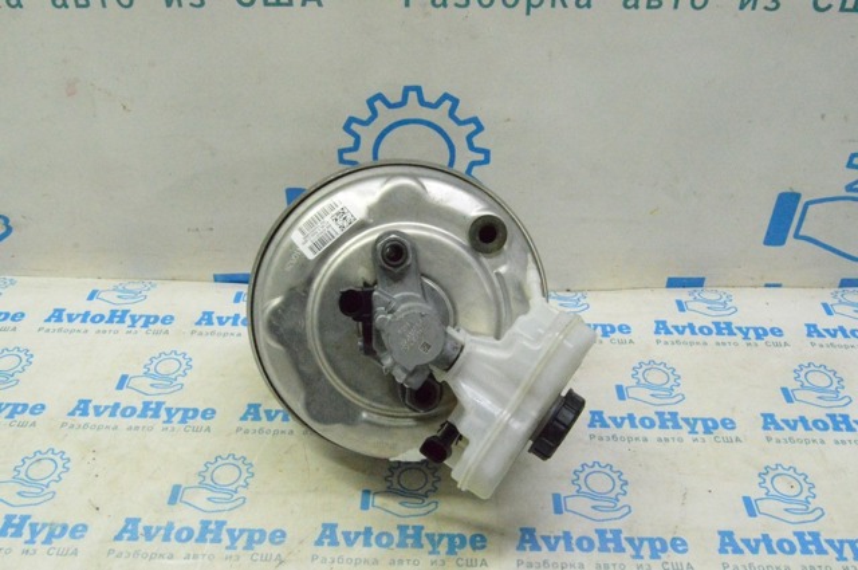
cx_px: 429
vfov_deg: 38.3
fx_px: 821
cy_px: 285
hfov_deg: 55.2
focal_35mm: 34
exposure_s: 1/60
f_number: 20
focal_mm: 23
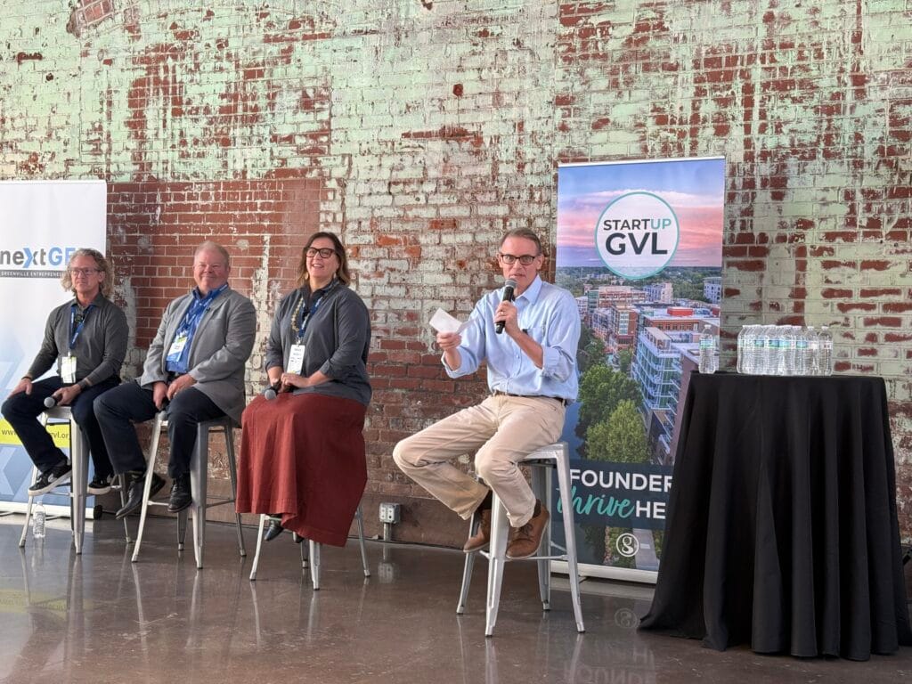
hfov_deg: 39.7
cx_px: 456
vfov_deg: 30.3
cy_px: 342
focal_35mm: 48
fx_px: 1265
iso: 80
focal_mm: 6.76
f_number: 1.78
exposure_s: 1/60
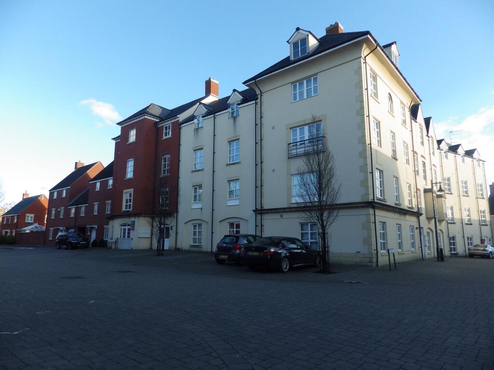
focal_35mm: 22
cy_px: 185
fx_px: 314
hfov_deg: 76.4
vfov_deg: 61.1
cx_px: 247
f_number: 3.1
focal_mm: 4
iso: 100
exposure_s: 1/320
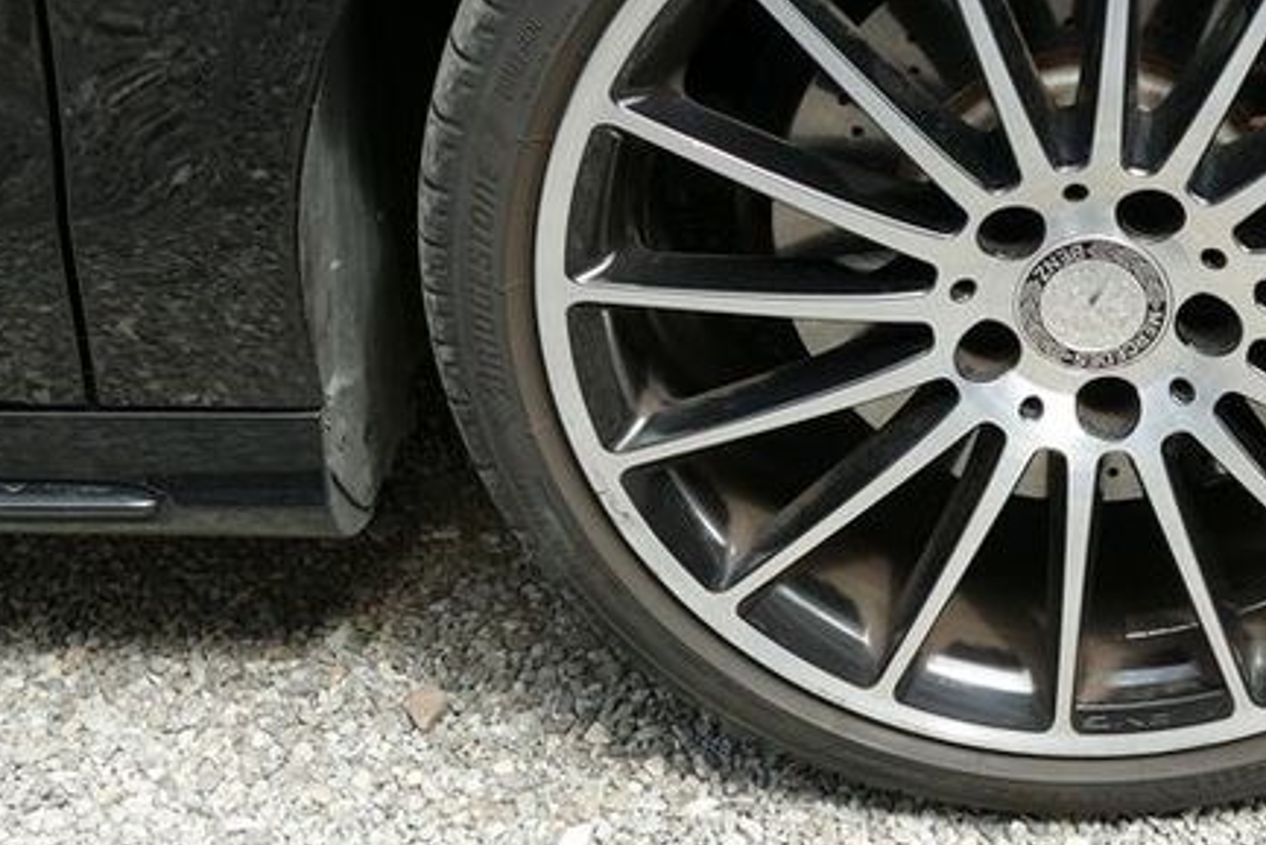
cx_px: 1044
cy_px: 265
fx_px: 2357
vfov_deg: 20.2
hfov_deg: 29.3
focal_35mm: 67
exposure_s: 1/320
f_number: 3
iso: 125
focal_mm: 10.6
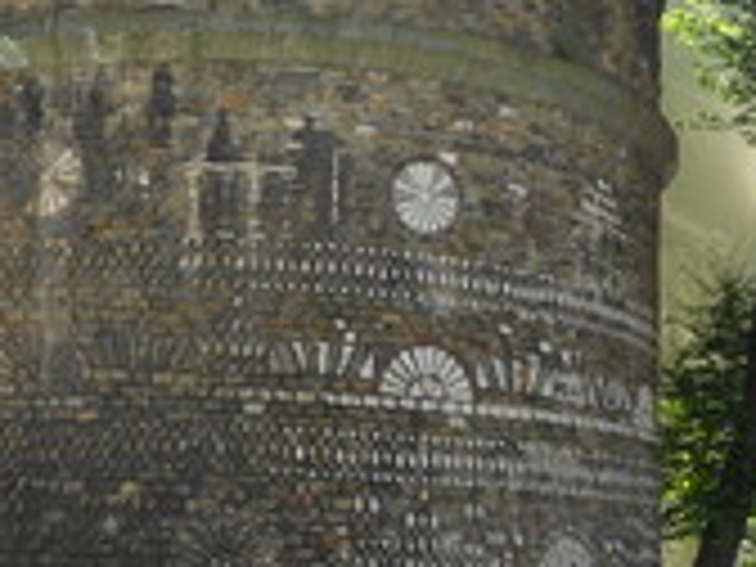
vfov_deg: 21.6
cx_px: 225
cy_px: 270
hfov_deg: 28.3
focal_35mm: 68
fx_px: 1485
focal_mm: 4.6
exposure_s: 1/200
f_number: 3.2
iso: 80
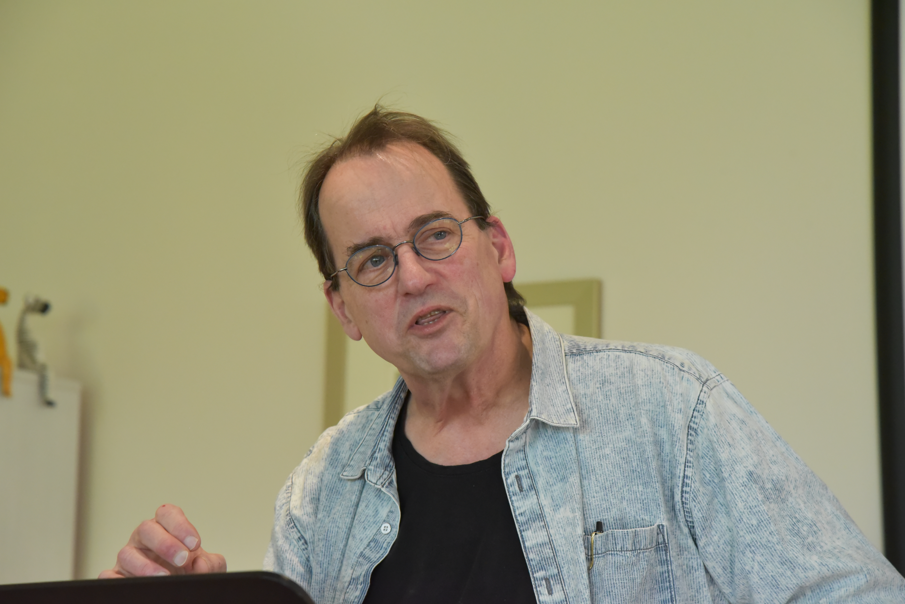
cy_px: 302
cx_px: 452
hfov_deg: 17.1
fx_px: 3018
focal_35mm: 120
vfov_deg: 11.4
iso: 8000
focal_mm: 120
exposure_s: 1/200
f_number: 7.1
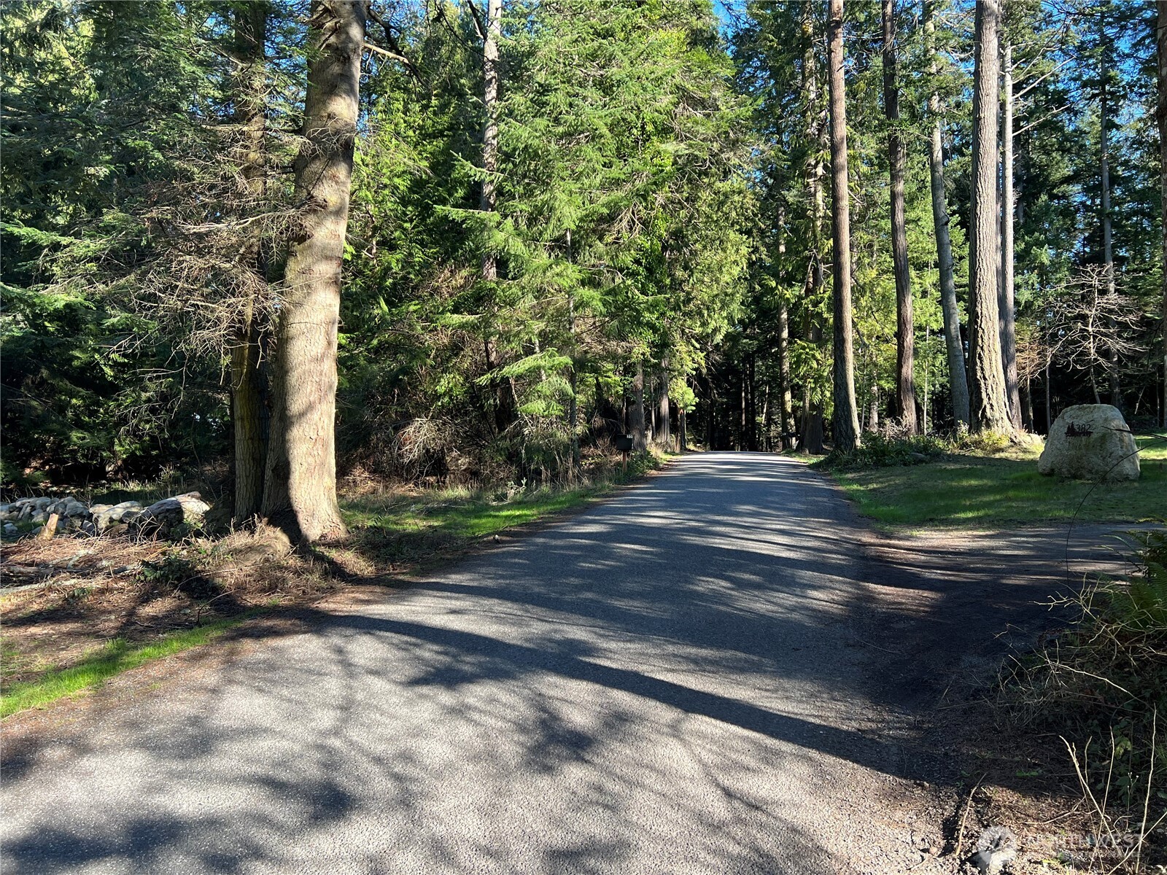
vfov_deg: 53.1
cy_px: 438
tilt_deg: -1.6
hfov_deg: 67.3
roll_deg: +0.1
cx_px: 584
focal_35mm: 26
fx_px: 877
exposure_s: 1/439
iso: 50
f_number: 1.5
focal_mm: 5.7
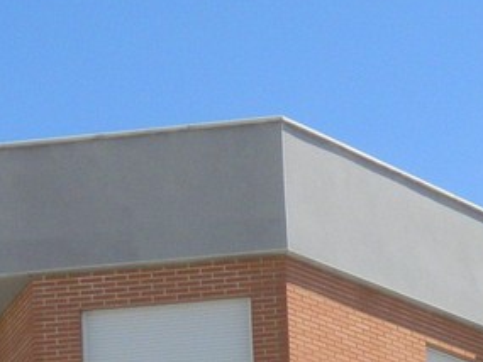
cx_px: 258
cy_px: 716
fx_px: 2066
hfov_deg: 13.3
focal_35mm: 148
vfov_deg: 9.4
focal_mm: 6
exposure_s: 1/998
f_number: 3.9
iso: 129
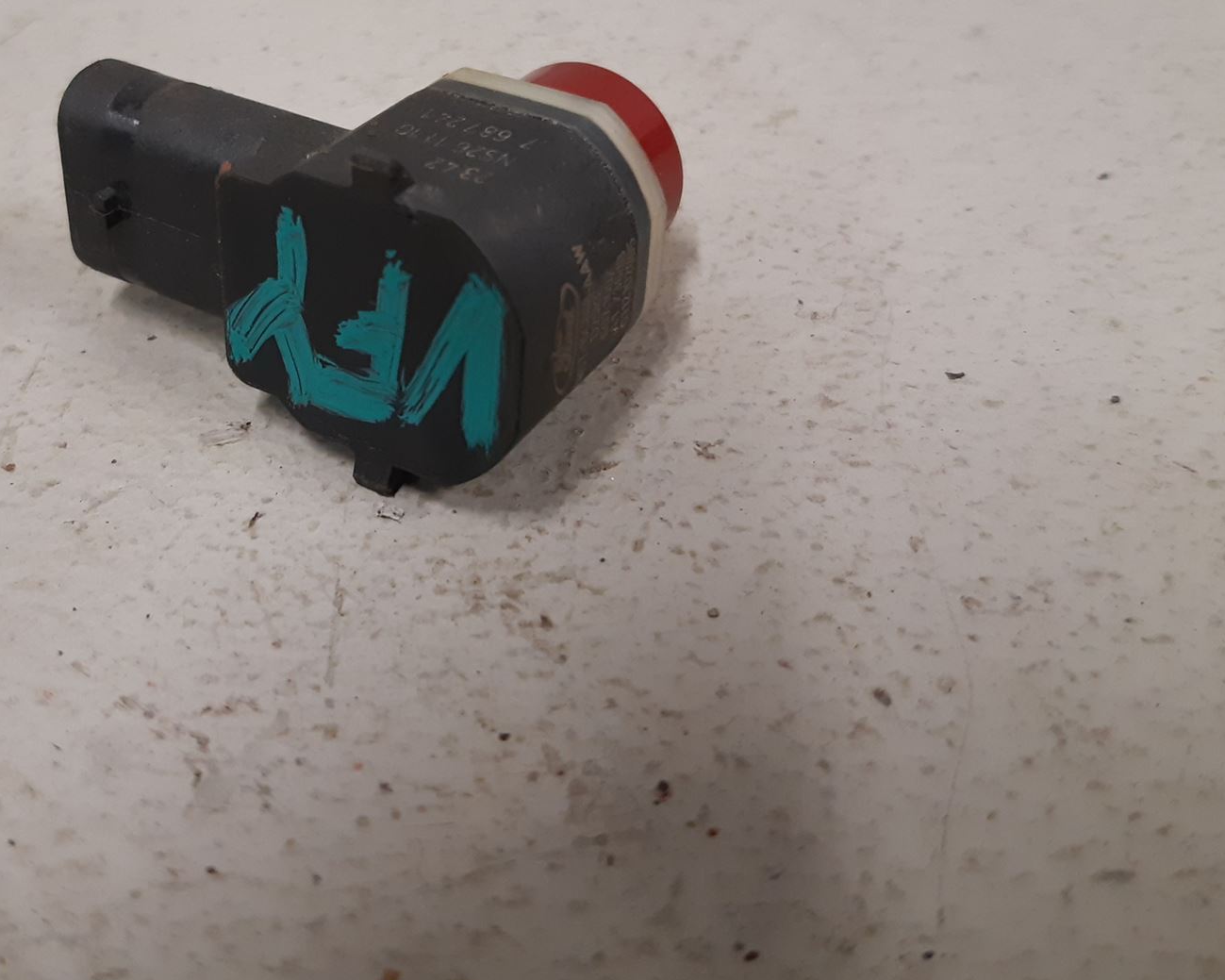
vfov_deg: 36.8
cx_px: 420
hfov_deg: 45.2
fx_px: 1450
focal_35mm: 40
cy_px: 294
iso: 200
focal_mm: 3.93
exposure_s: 1/50
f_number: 1.7
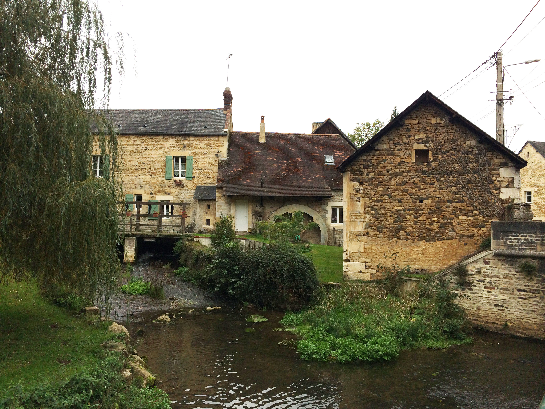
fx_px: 457
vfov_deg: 48.2
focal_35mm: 29
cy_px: 204
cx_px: 272
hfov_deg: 61.7
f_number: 2.2
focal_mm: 4.15
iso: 32
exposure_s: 1/419
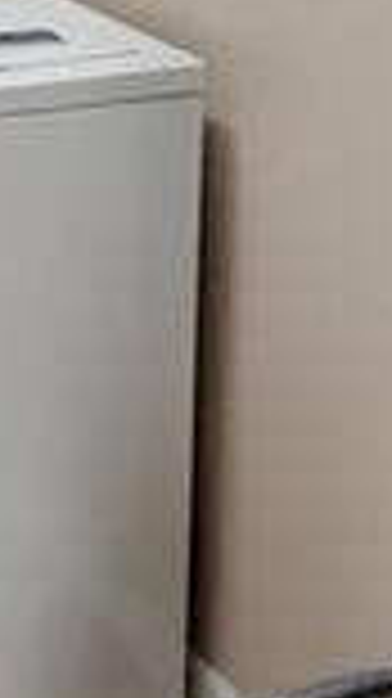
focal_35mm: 65
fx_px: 1203
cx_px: -482
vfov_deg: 27.7
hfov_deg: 14.2
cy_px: -176
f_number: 1.7
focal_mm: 2.02
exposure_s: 1/120
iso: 82
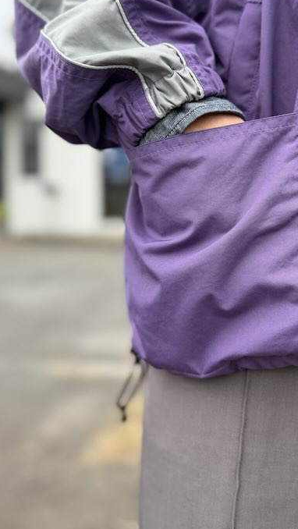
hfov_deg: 31.4
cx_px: 229
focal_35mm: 37
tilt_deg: -1.7
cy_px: 215
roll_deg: +0.1
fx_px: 519
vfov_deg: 53.7
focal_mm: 6.76
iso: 80
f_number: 1.78
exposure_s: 1/1005
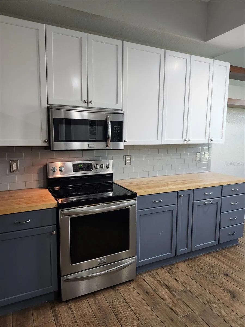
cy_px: 164
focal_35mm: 23
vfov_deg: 73.9
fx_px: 217
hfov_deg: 58.9
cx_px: 122
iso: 500
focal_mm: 5.54
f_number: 1.8
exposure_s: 1/120
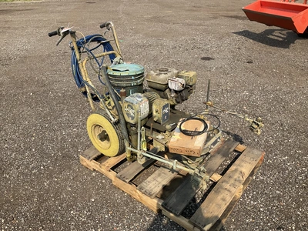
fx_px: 258
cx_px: 154
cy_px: 116
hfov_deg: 61.7
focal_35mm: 29
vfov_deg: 48.2
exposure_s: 1/1490
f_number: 1.8
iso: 25
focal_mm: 3
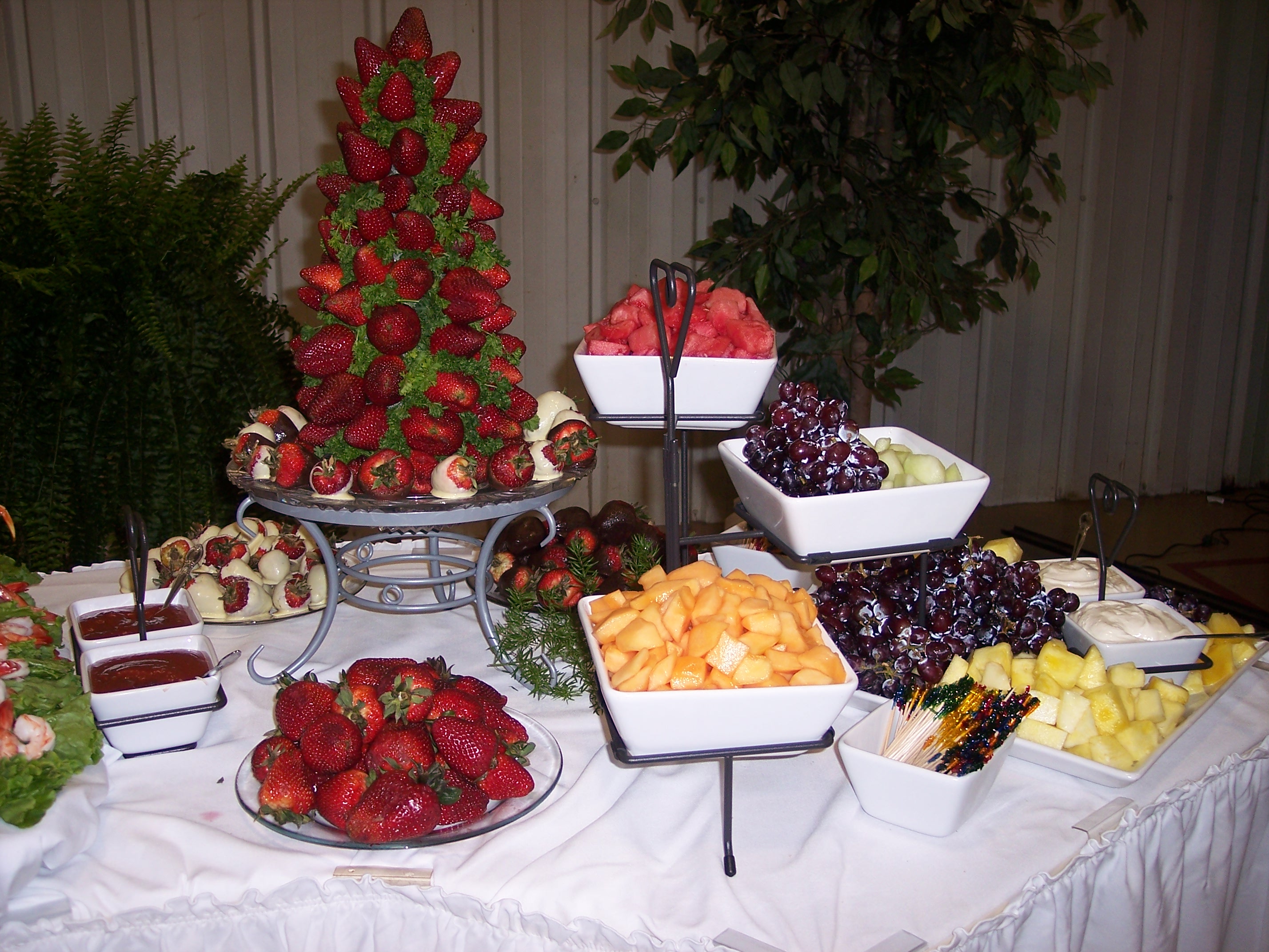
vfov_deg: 36.8
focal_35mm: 39
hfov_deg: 47.9
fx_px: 1430
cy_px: 476
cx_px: 634
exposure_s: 1/60
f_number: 2.8
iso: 100
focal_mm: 8
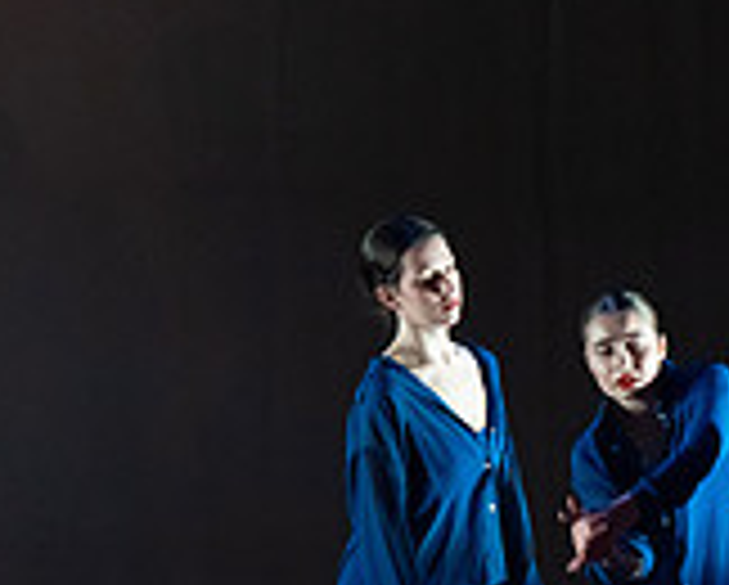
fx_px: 8122
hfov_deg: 5.1
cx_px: 1134
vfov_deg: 4.1
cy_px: 484
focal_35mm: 376
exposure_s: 1/250
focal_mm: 112
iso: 4000
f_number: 4.5
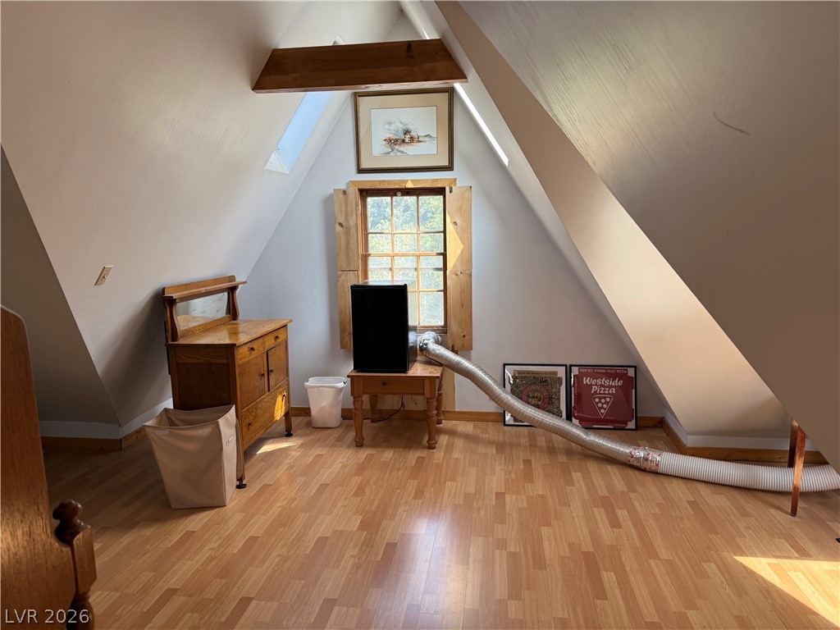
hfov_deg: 71.6
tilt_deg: -6.0
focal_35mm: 24
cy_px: 315
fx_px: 582
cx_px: 420
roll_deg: +1.5
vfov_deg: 56.8
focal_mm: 6.76
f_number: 1.78
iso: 100
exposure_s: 1/230
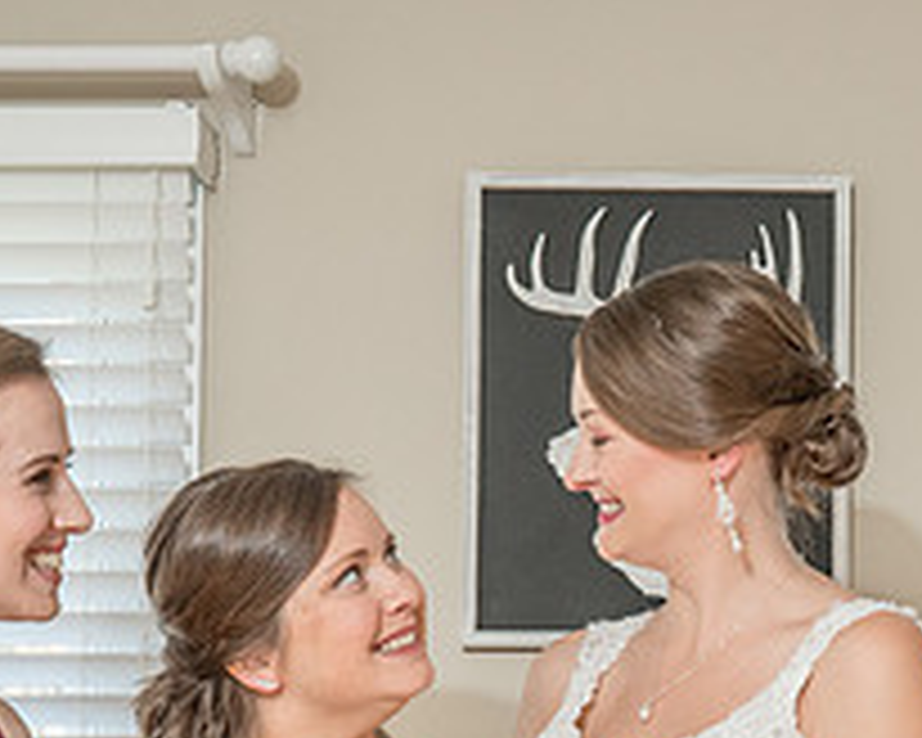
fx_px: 2811
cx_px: 772
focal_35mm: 103
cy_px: 780
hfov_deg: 18.4
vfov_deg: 14.6
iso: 2000
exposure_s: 1/100
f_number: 5.6
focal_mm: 35
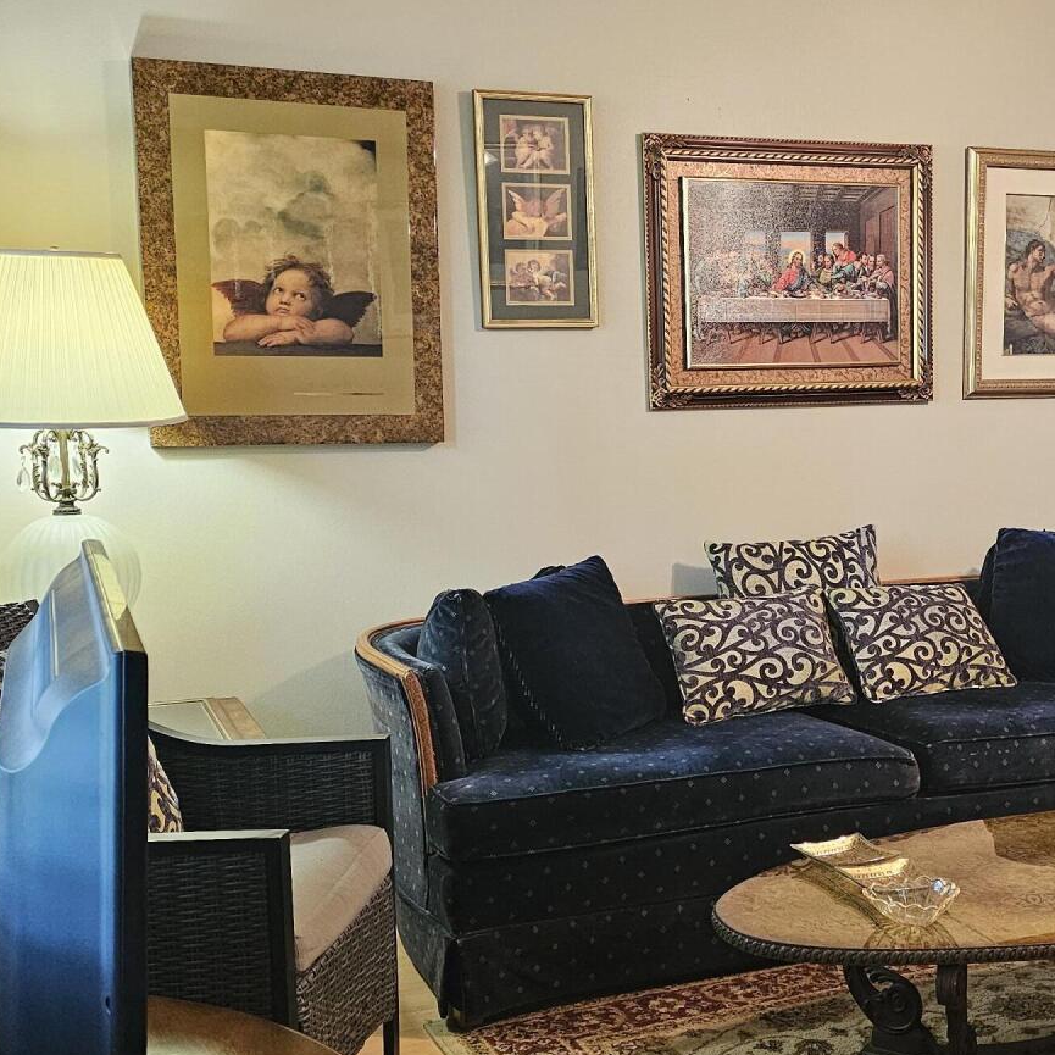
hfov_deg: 35.4
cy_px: 573
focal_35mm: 47
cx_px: 770
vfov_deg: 36.0
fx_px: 1621
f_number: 1.7
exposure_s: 1/120
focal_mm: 6.3
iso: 800
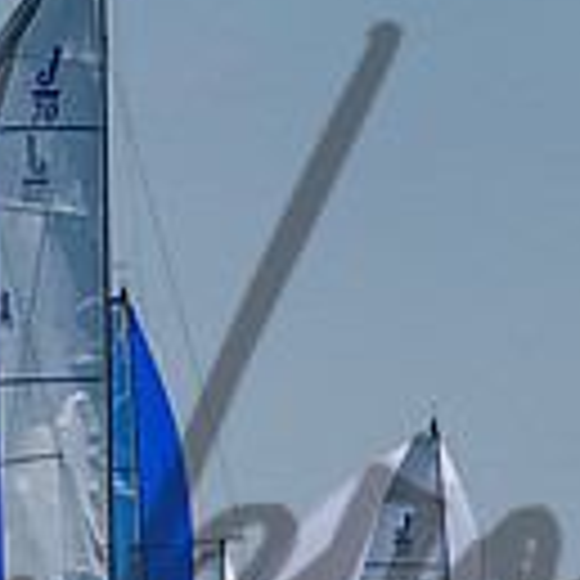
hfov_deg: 2.2
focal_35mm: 786
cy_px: 774
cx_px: 252
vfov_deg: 2.2
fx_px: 14900
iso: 640
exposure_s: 1/1600
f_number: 14
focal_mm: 110
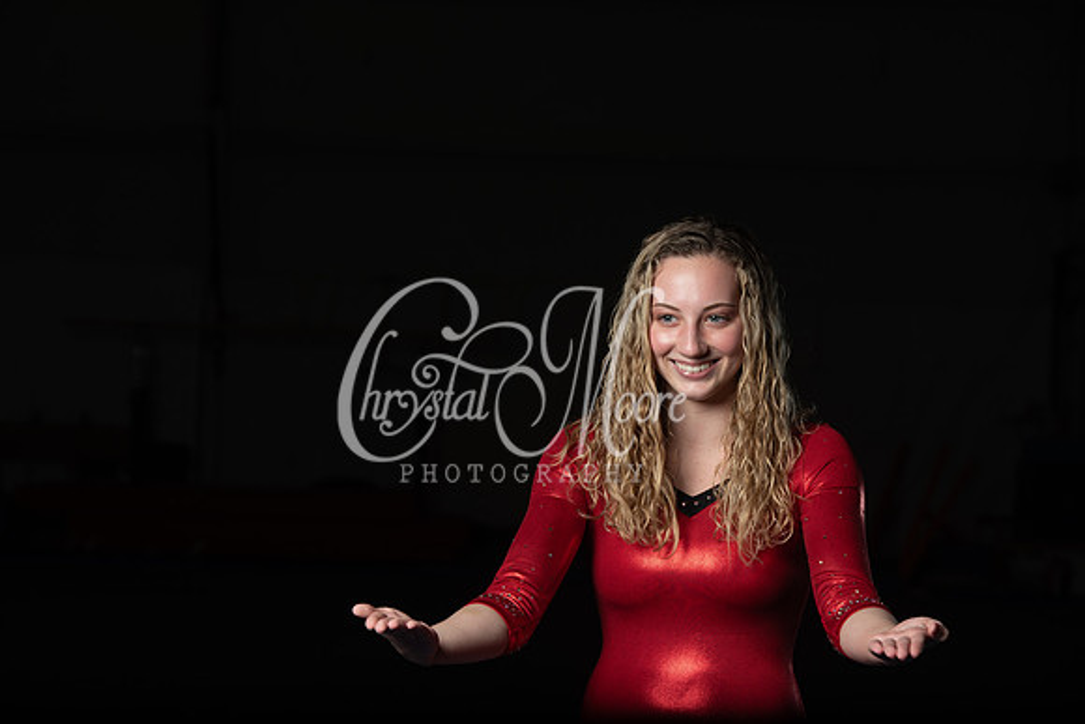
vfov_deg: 10.2
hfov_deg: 15.2
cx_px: 542
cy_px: 362
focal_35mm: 135
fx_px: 4070
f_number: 9
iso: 100
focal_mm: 135
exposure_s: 1/250
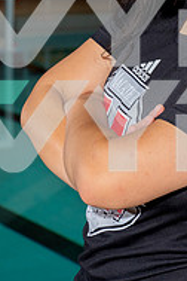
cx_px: 162
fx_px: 1301
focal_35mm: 167
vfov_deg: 12.2
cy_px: 22
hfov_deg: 8.2
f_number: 8
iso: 1000
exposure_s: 1/250
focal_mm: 70
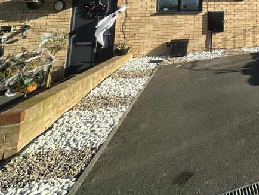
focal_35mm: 33
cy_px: -26
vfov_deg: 35.7
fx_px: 247
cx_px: 289
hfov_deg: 42.5
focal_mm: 2.22
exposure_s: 1/1072
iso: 40
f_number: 2.2
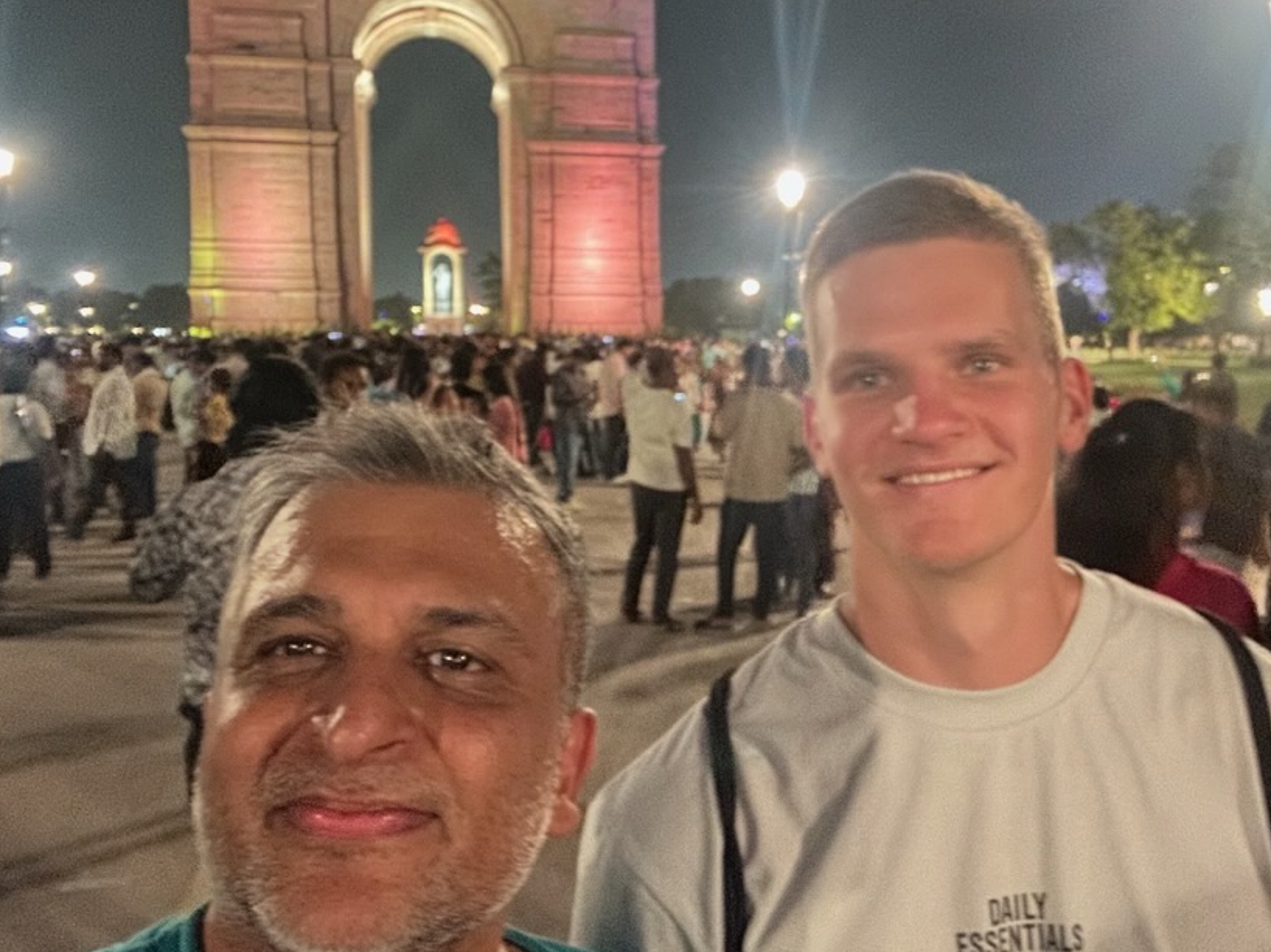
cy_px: 430
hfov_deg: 51.0
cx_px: 760
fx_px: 1321
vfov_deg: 39.6
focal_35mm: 36
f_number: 1.9
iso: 1000
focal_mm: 2.69
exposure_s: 1/8
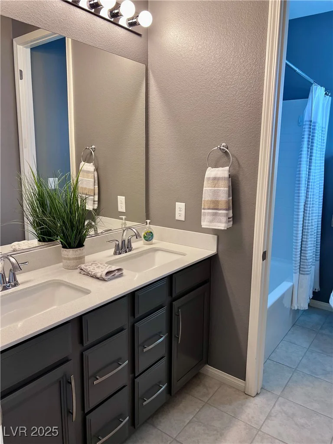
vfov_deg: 67.3
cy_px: 222
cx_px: 166
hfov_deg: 53.1
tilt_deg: -10.9
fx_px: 333
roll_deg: -1.0
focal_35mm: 26
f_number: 1.5
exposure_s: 1/120
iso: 100
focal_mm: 5.7
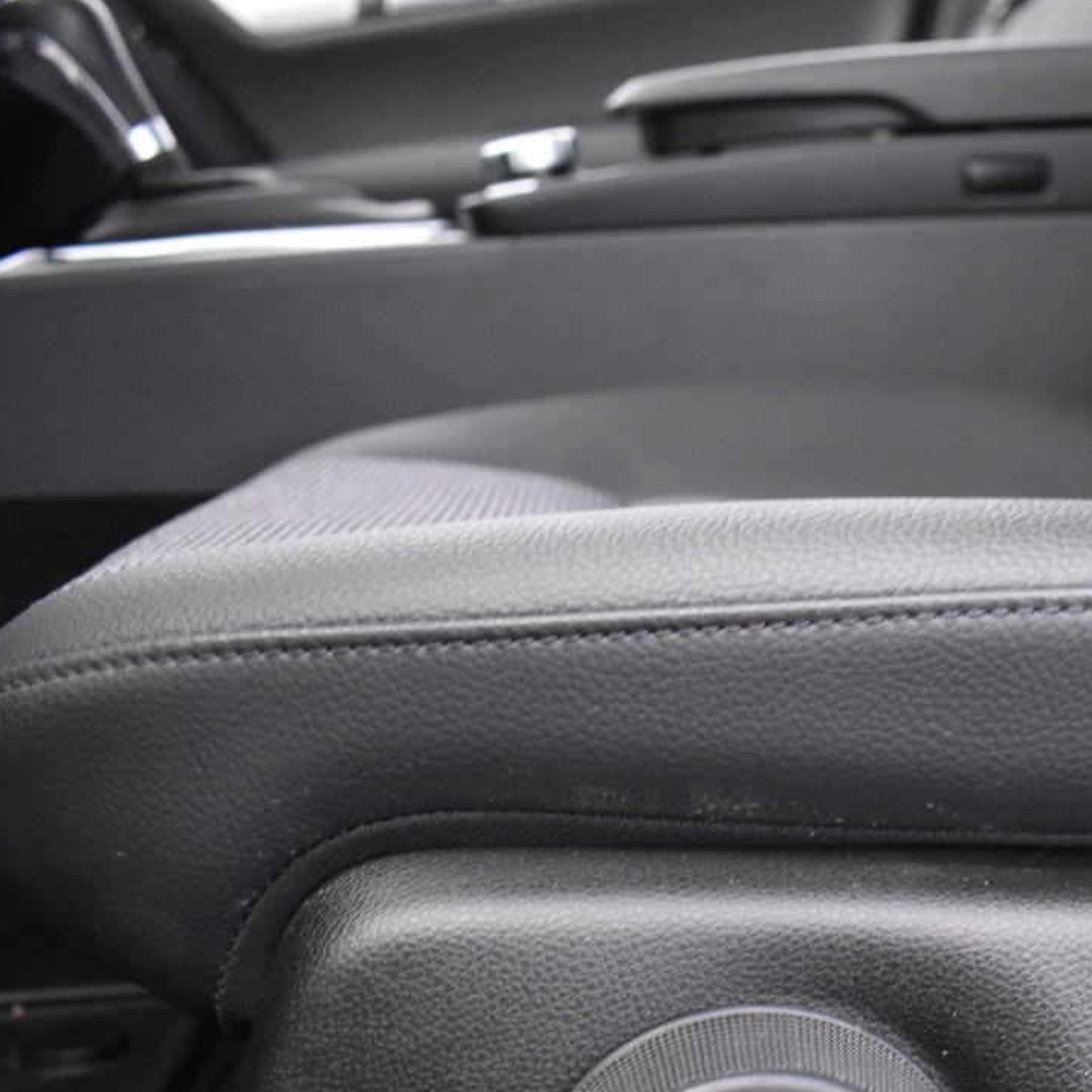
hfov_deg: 31.0
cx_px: 1025
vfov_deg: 32.2
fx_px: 1856
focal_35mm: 52
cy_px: 808
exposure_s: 1/10
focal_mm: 18
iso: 3200
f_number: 3.5
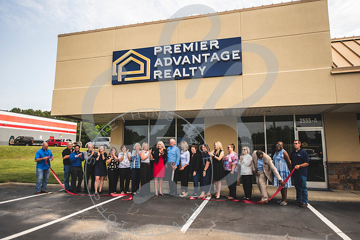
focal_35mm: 24
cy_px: 120
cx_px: 179
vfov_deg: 52.9
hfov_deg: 73.4
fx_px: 241
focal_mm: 24
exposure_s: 1/800
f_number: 2.8
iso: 100
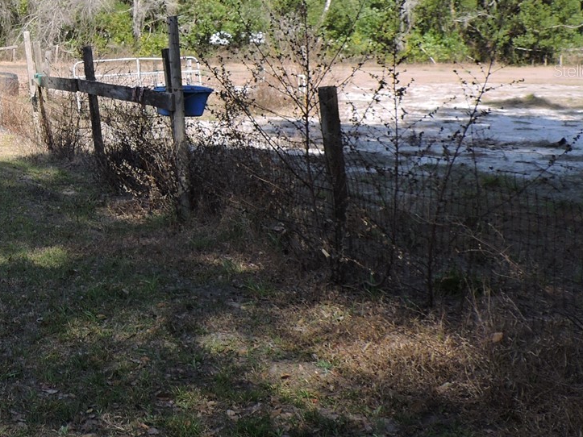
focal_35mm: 62
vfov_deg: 23.2
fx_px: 1044
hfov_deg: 29.0
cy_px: 70
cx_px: -15
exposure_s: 1/640
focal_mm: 5
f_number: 3.1
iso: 100
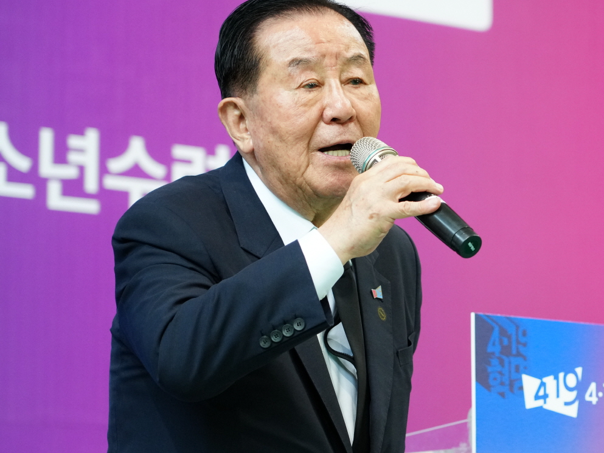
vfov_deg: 8.1
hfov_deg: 10.8
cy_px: 302
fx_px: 3193
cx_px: 499
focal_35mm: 183
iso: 2500
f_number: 4
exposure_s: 1/200
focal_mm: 105
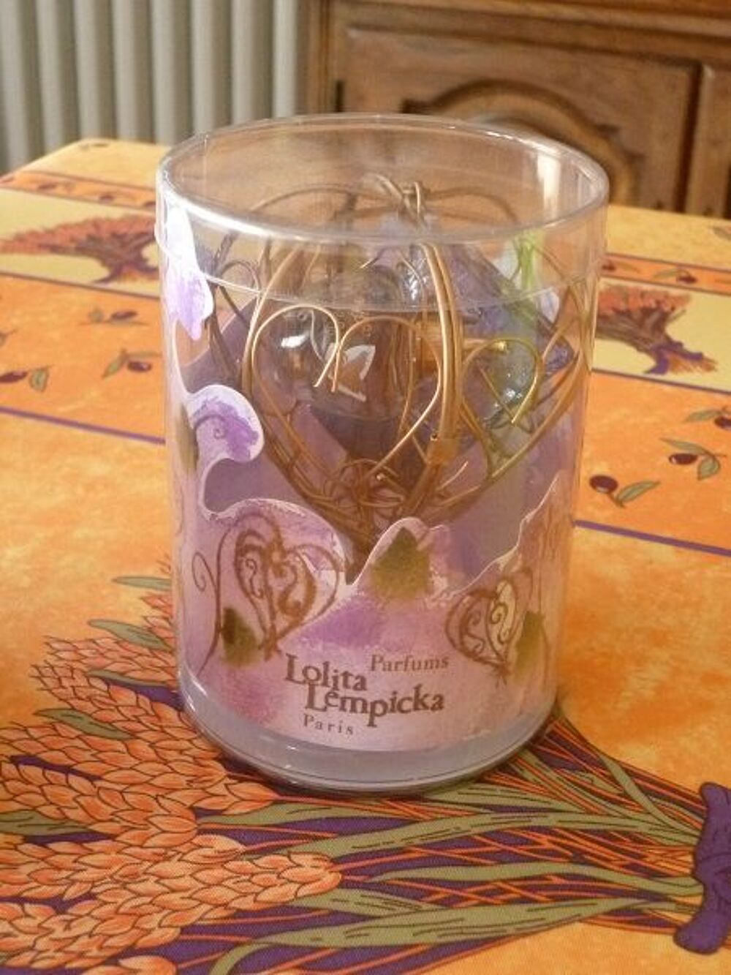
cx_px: 366
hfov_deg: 28.0
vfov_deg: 36.8
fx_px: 1464
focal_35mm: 52
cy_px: 488
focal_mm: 9.2
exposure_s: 1/125
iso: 800
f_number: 3.7
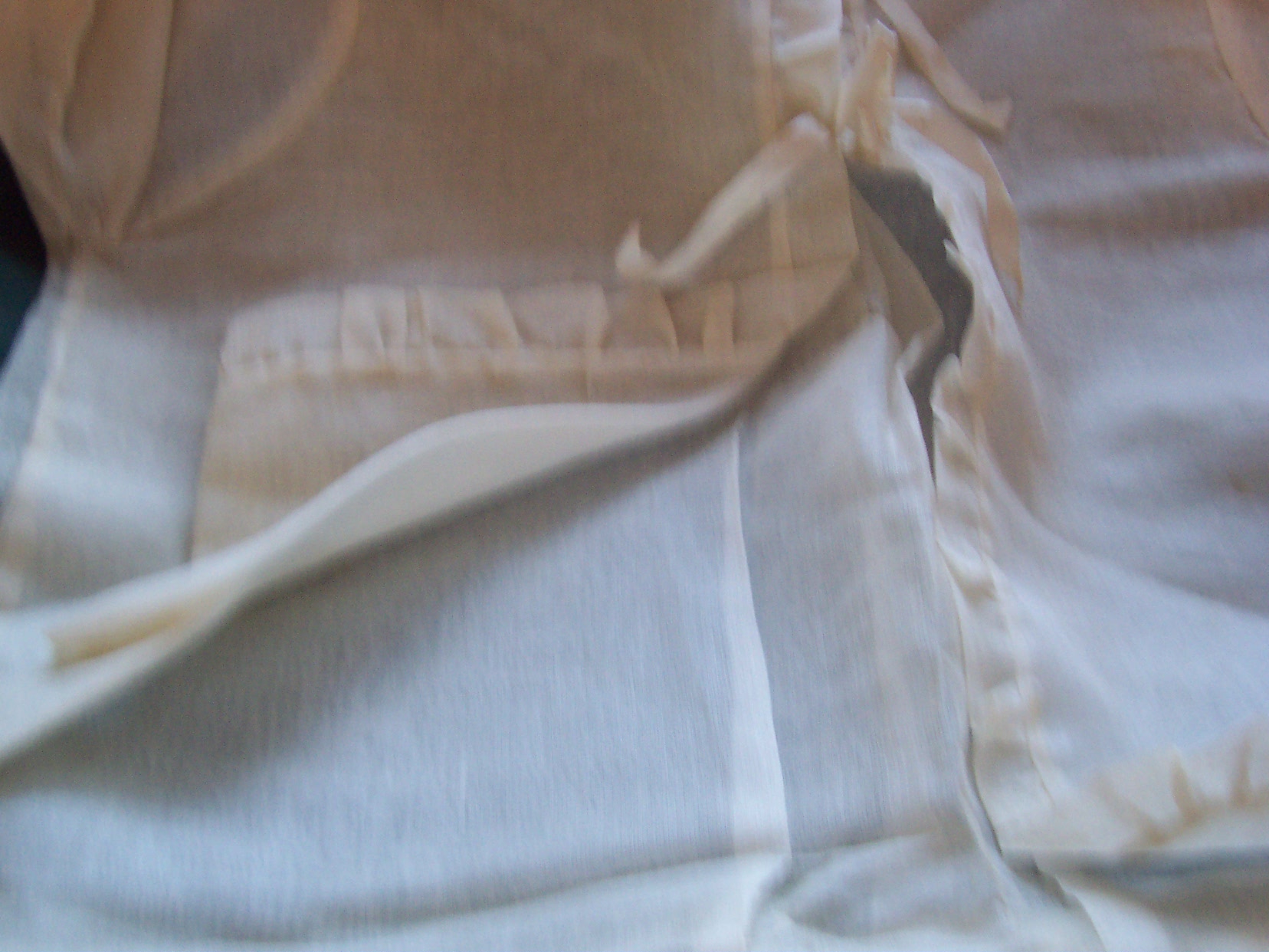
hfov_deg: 50.1
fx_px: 1356
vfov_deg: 38.7
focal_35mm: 37
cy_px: 476
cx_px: 634
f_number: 2.8
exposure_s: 1/15
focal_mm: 5.6
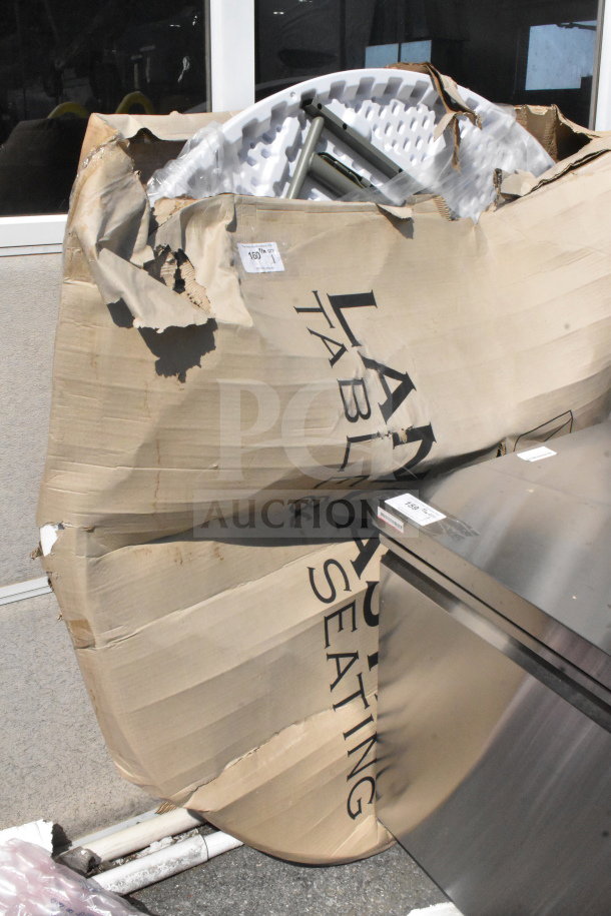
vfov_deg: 53.1
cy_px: 458
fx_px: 916
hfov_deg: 36.9
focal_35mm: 36
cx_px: 306
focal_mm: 24
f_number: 25
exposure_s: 1/4000
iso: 6400
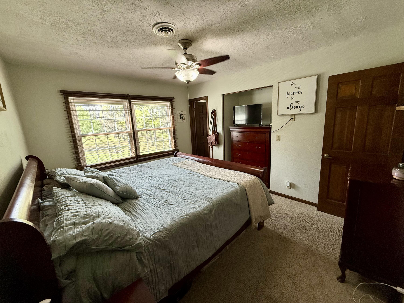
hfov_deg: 102.1
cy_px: 152
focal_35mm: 14
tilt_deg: -11.1
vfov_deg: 85.7
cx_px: 202
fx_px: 163
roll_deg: +2.7
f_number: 2.2
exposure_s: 1/120
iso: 160
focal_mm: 2.22
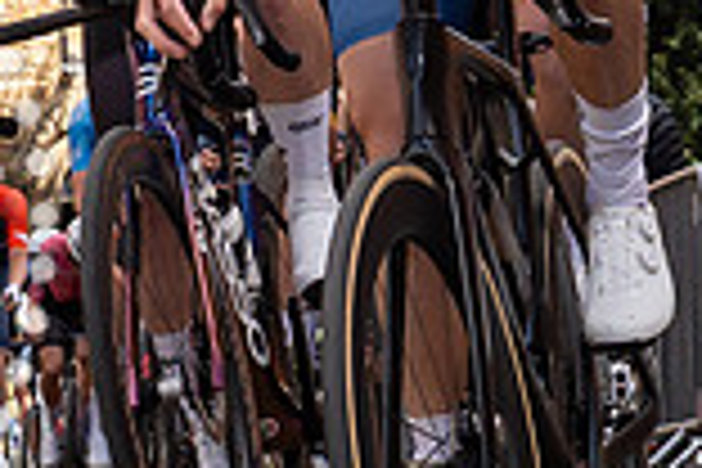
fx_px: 5830
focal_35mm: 299
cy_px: -722
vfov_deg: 4.5
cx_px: 304
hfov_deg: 6.9
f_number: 5
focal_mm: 32
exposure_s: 1/1000
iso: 160
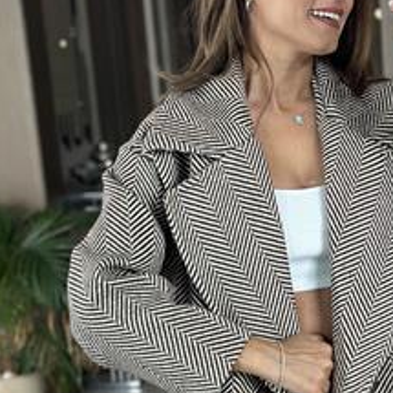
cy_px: 271
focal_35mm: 100
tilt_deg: -17.9
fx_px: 1284
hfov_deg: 17.3
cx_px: 300
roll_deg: +4.6
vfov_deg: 17.3
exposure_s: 1/67
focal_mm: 6.86
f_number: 1.78
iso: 125
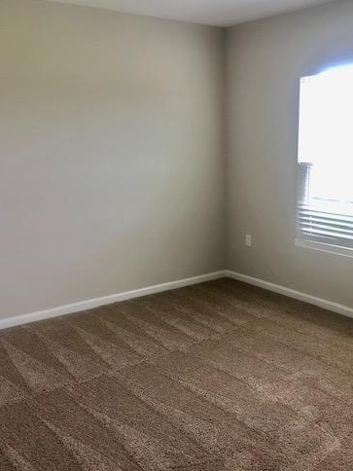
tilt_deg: -14.2
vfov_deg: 50.0
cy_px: 266
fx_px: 503
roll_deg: -1.1
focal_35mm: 37
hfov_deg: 38.5
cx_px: 217
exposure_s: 1/30
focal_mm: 3.99
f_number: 1.8
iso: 25
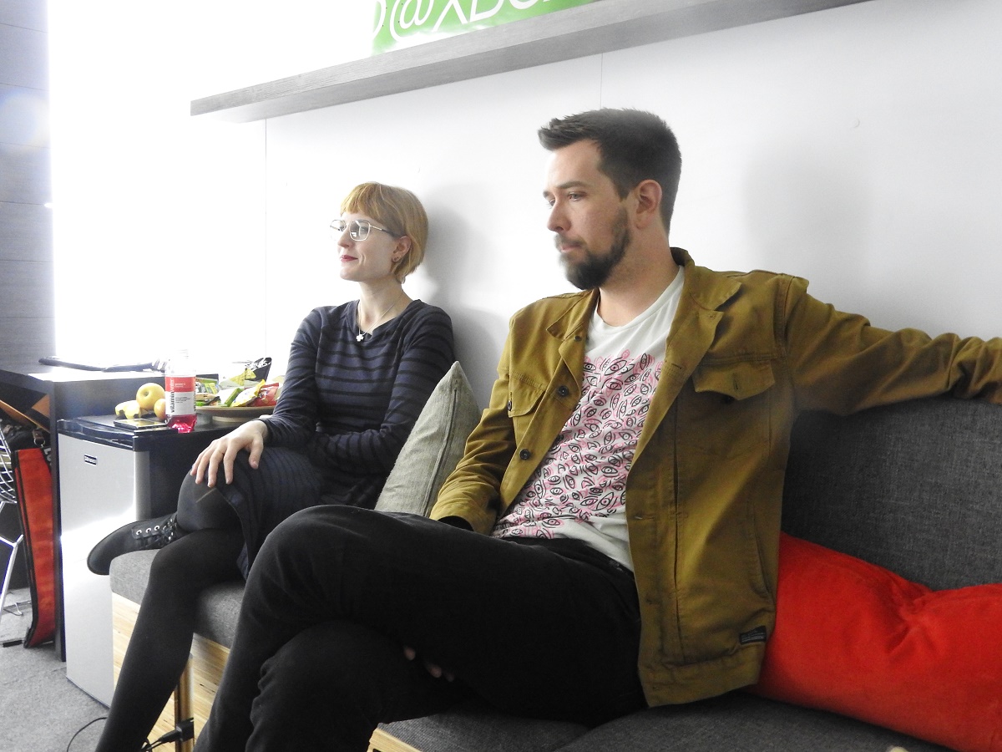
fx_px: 955
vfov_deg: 42.9
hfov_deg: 55.4
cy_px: 376
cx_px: 501
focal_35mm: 33
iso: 800
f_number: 3.6
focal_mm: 5.9
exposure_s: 1/6
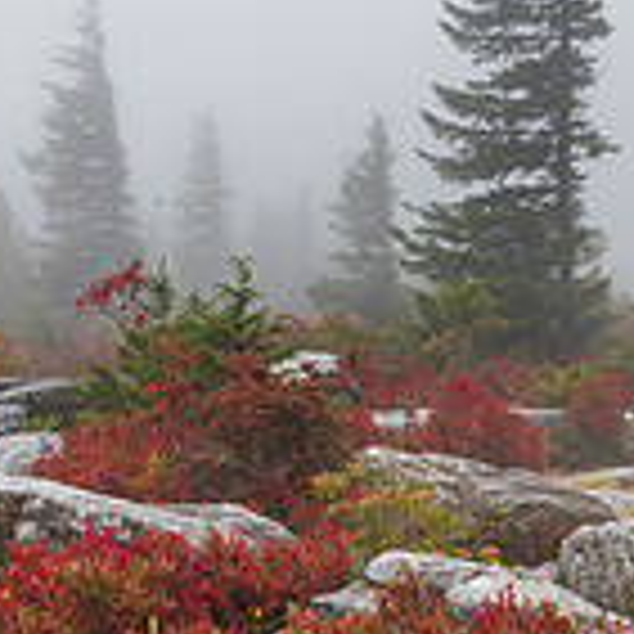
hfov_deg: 26.5
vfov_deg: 24.8
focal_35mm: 65
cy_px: 683
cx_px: 319
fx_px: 1347
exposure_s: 1/80
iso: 100
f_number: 13
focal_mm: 24
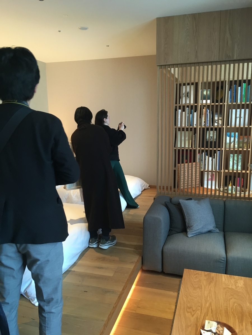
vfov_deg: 61.7
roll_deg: -0.2
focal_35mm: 29
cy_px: 168
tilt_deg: -11.7
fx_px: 281
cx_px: 126
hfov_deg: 48.2
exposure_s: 1/30
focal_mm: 4.15
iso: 80
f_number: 2.2
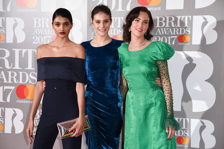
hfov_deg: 23.9
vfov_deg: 16.1
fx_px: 529
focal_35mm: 85
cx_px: 112
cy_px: 74
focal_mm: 85
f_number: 5.6
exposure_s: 1/250
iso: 400
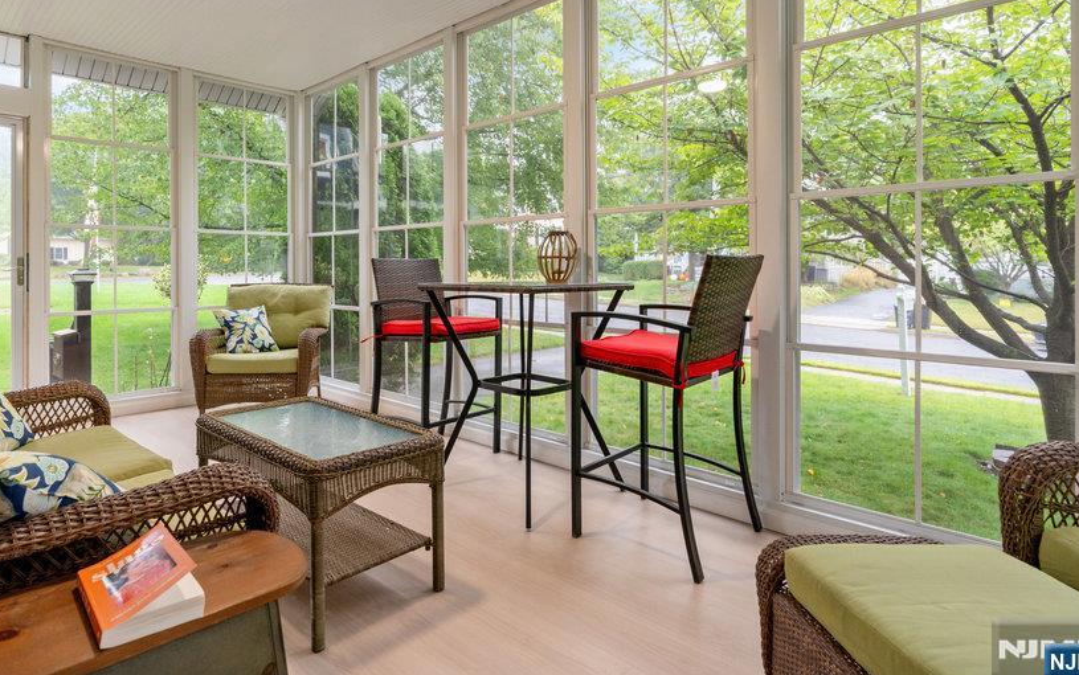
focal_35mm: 20
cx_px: 462
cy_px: 239
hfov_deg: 84.5
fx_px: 588
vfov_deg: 58.7
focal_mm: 16
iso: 1000
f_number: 8
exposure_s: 1/25
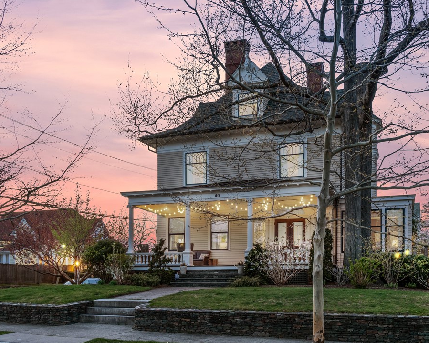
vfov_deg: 43.3
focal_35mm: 34
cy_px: 172
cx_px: 246
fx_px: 432
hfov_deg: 52.7
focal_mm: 20
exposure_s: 1/2.5
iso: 400
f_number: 14
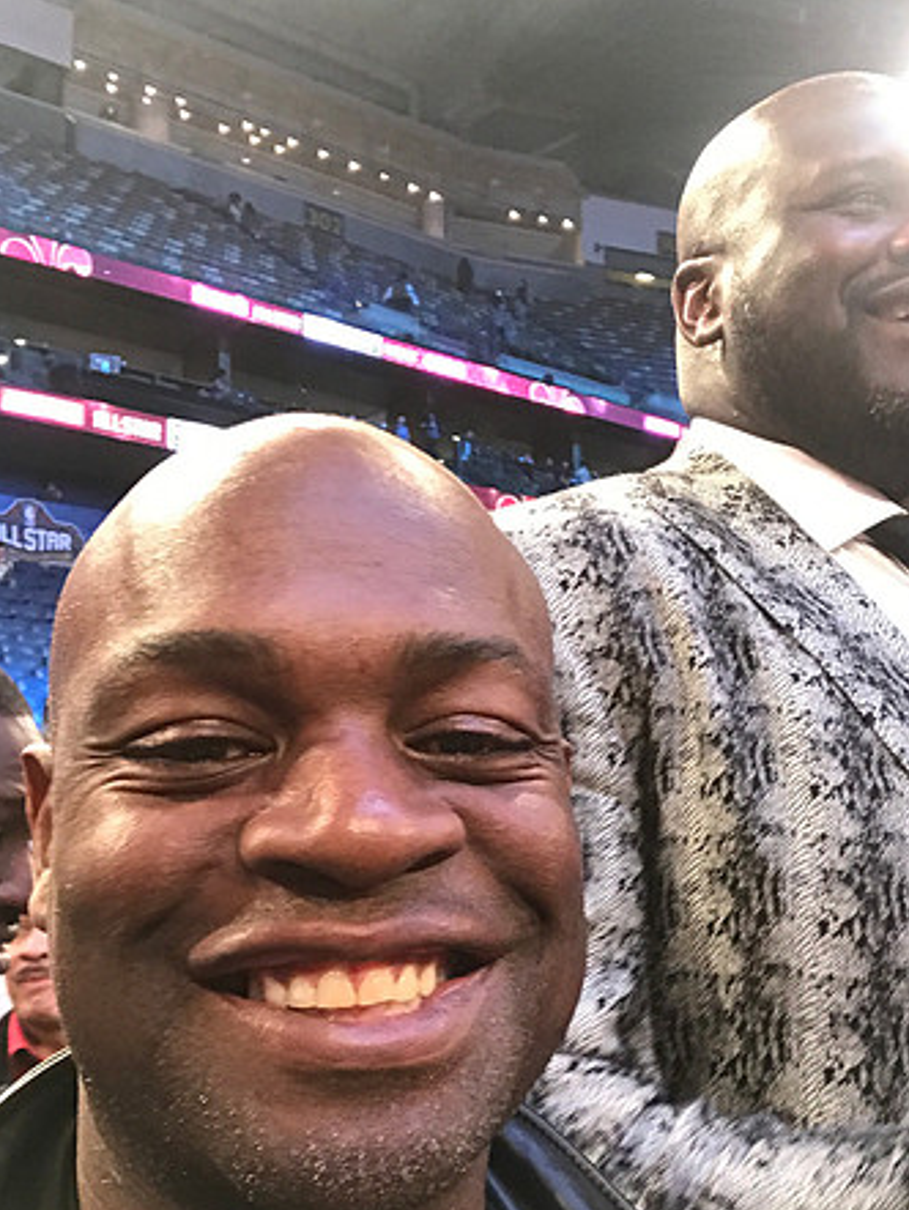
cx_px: 586
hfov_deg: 34.1
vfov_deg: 44.6
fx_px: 1469
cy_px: 704
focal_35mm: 42
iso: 125
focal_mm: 2.87
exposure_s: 1/30
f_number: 2.2
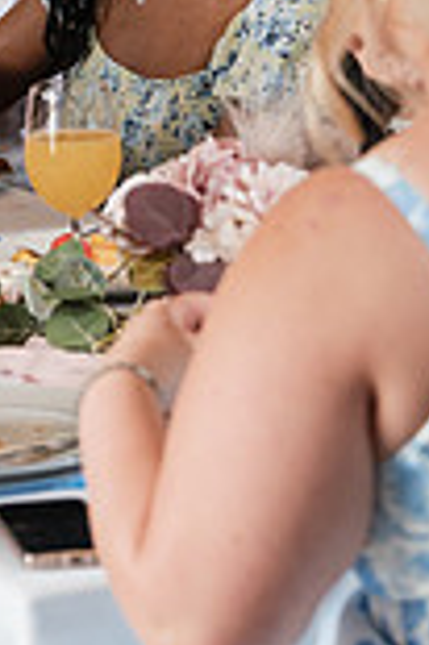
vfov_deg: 8.7
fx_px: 4228
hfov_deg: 5.8
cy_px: 2
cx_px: -112
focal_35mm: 236
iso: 1000
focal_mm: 63
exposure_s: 1/250
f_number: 4
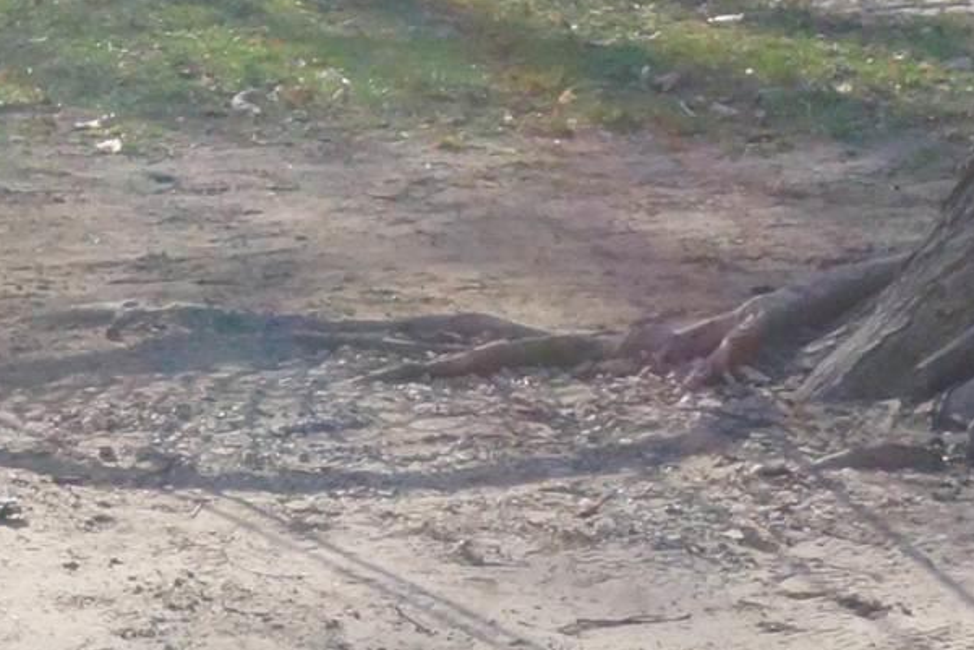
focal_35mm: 184
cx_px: -1134
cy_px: -376
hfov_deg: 10.1
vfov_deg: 7.3
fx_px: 4979
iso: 500
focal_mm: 24
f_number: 20
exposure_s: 1/100
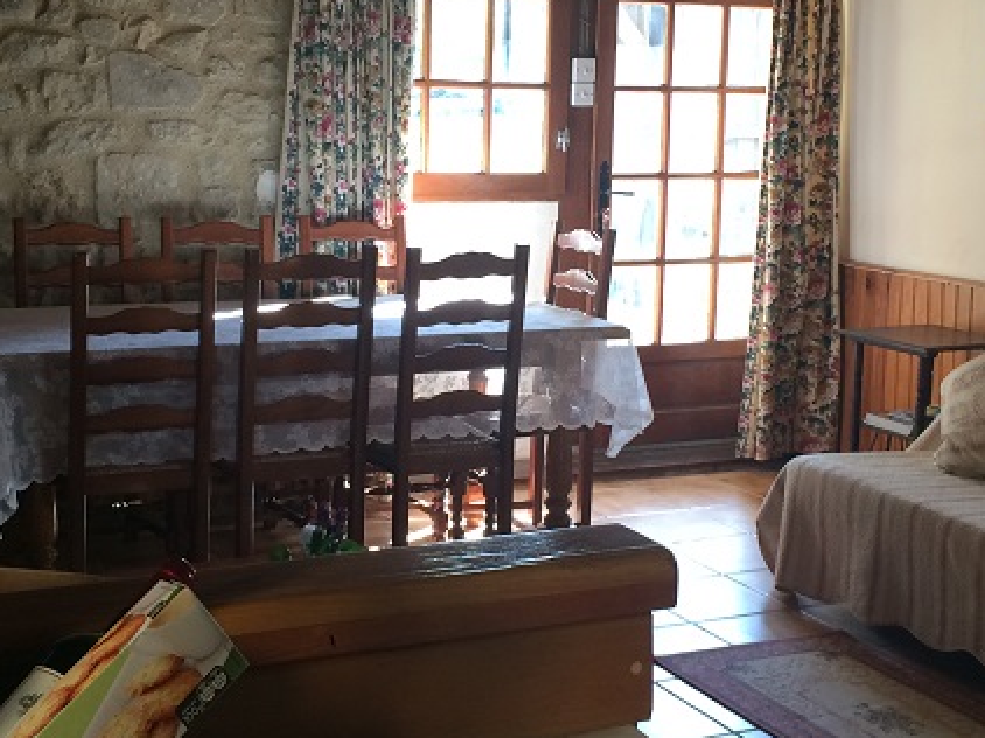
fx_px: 1564
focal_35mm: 55
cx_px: 448
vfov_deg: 26.5
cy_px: 299
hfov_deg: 34.9
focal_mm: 4.15
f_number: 2.2
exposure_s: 1/33
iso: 50
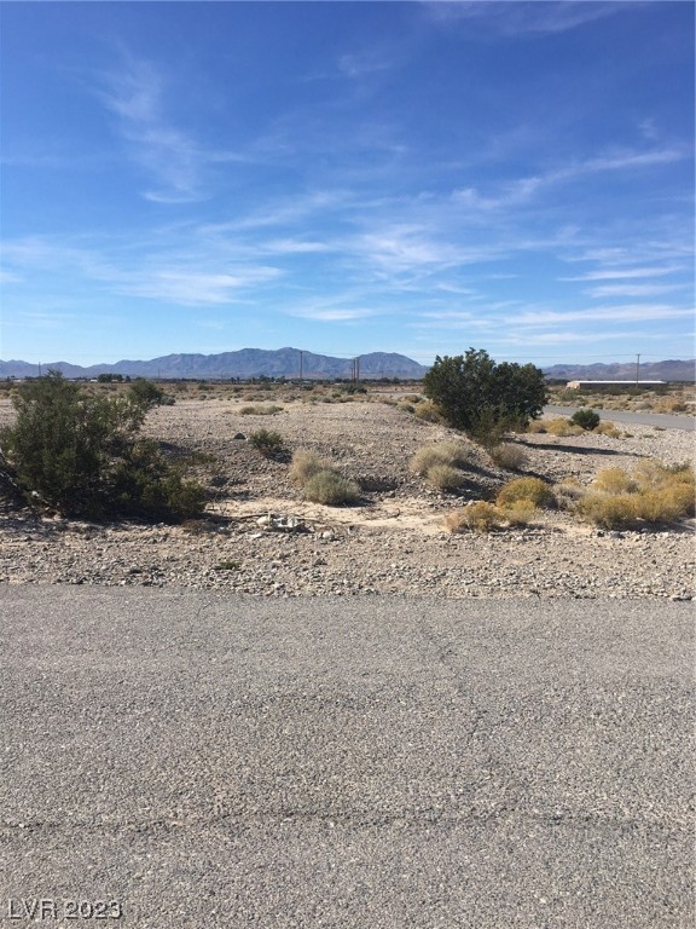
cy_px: 464
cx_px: 348
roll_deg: -0.6
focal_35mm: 29
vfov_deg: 61.7
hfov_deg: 48.2
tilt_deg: -4.1
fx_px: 777
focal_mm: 4.15
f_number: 2.2
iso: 25
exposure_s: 1/2481
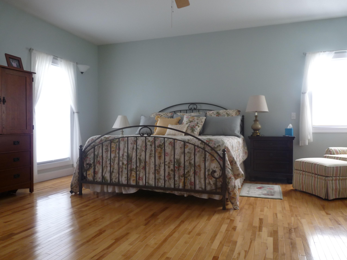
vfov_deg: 51.4
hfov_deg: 65.3
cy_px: 130
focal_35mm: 27
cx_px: 174
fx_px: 271
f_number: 2.8
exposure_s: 1/30
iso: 160
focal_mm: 4.8
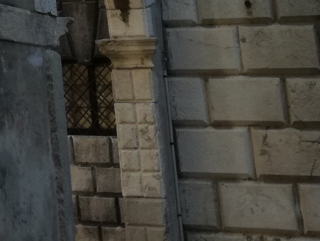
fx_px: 1165
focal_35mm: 126
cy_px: -314
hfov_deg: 13.4
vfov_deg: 10.4
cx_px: -318
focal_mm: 3.79
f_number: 2
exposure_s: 1/516
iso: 50
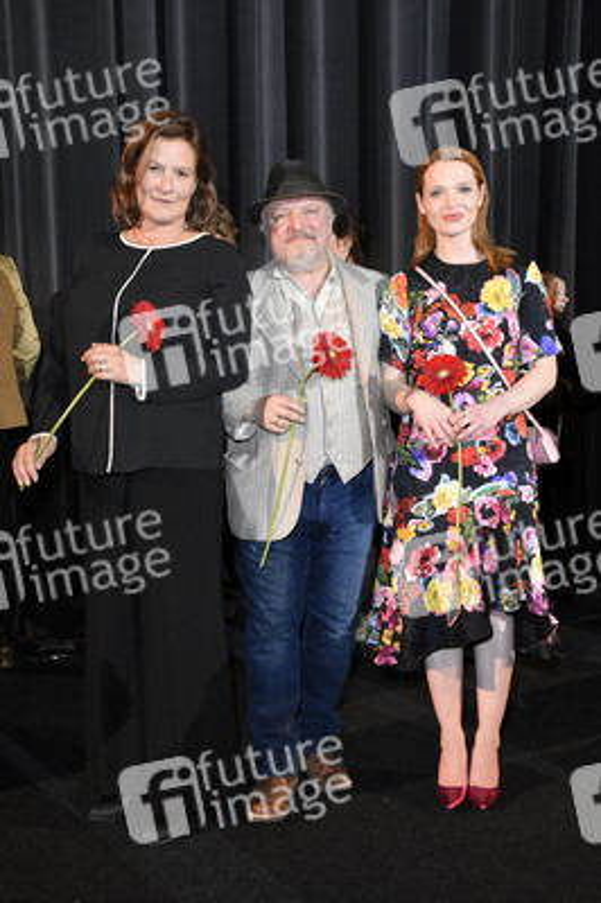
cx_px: 300
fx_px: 903
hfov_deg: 36.8
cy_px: 452
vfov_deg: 53.2
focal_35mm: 36
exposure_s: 1/60
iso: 3200
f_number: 6.3
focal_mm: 24
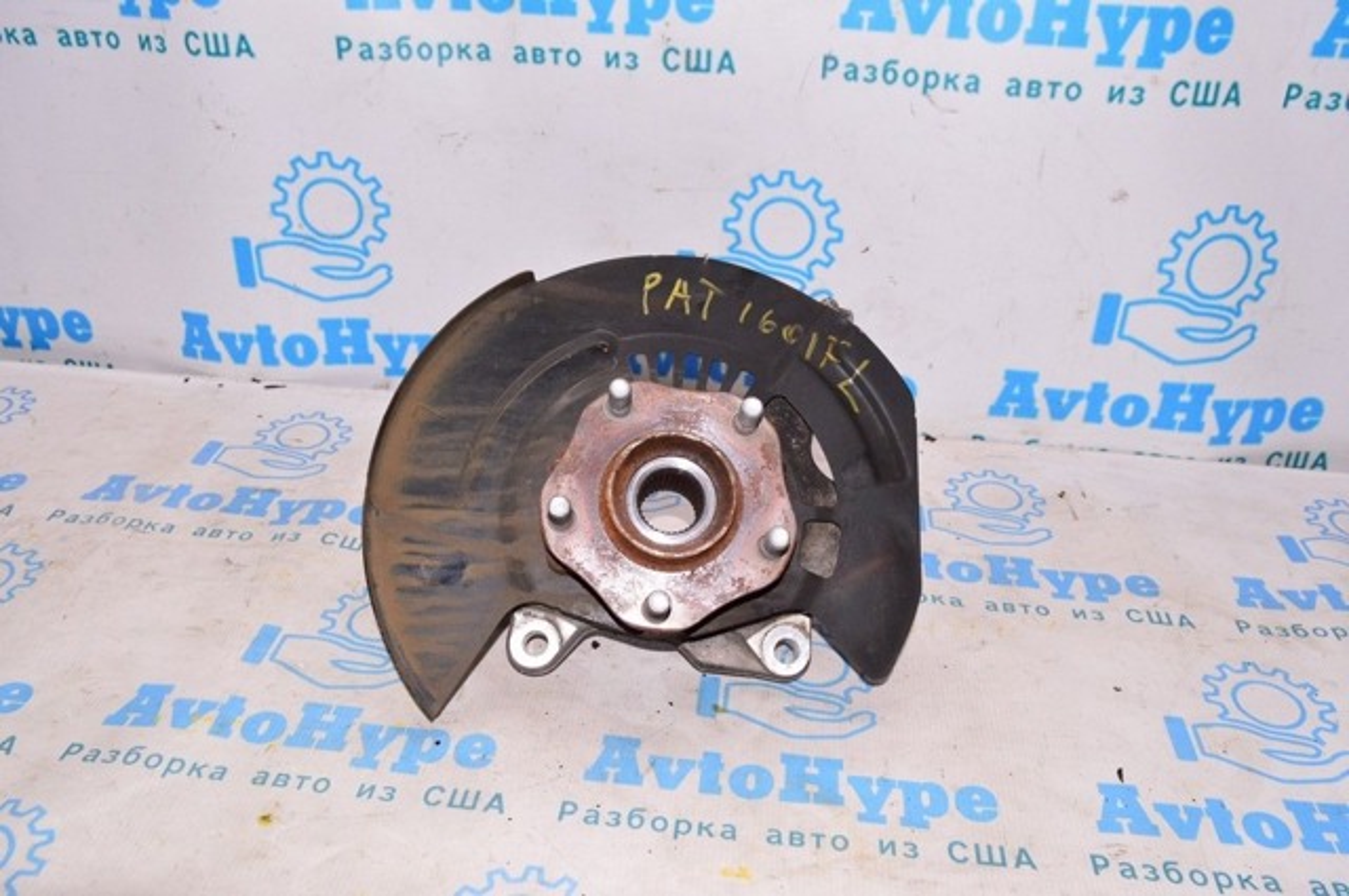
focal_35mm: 32
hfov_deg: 59.6
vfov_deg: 41.6
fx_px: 1179
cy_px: 448
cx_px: 674
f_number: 8
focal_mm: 21
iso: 1600
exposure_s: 1/200
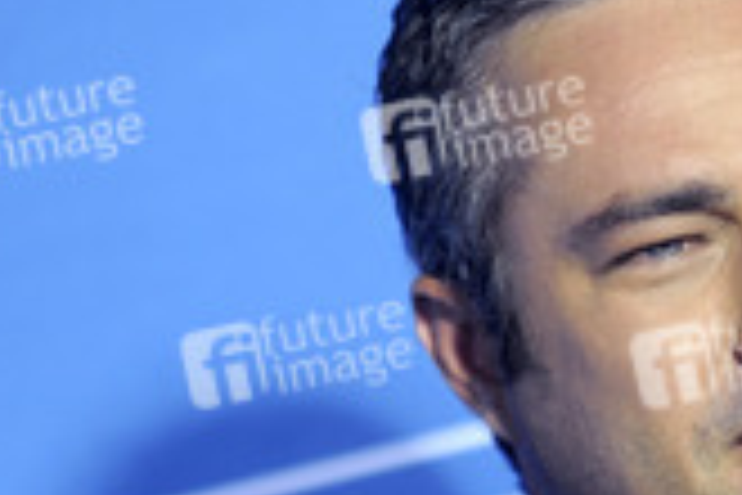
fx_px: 11232
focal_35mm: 545
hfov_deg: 3.8
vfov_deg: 2.5
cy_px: 468
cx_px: 805
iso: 800
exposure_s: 1/400
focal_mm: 200
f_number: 4.5
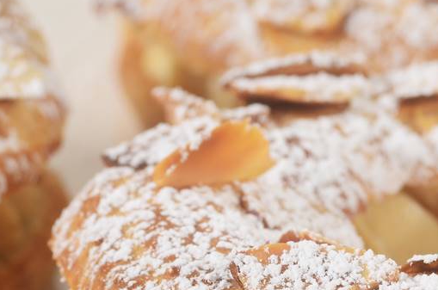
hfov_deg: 5.2
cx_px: 395
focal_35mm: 396
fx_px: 4811
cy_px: 285
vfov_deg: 3.4
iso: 100
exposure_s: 1/100
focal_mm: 105
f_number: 8
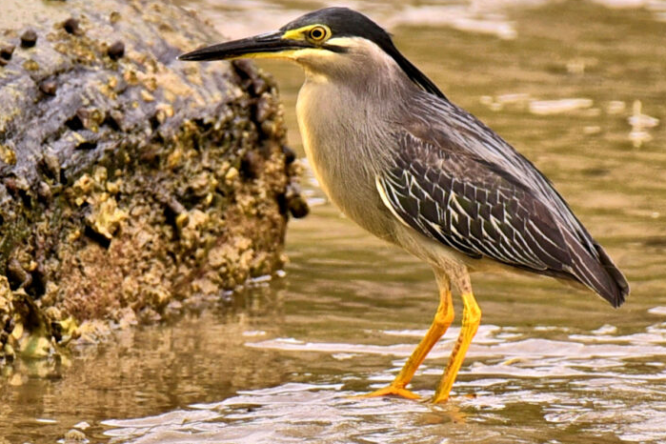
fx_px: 12468
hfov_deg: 3.1
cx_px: 417
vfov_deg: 2.0
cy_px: 212
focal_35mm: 674
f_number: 5.6
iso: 100
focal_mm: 460
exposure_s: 1/160
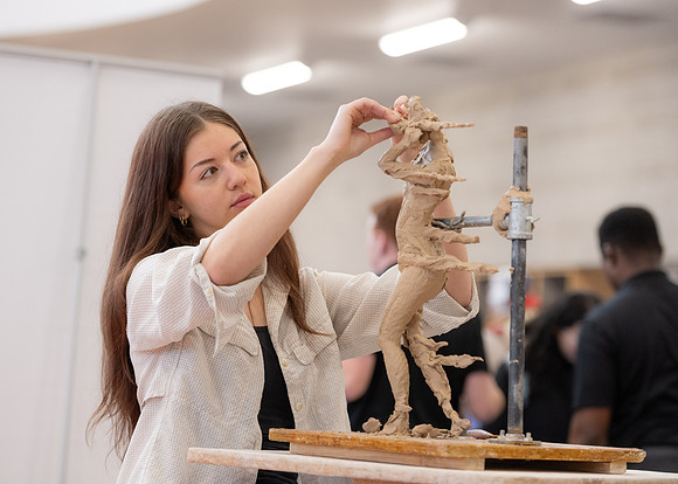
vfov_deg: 12.5
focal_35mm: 114
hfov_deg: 17.5
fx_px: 2203
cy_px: 239
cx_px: 304
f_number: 3.5
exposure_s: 1/200
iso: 1250
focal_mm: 105
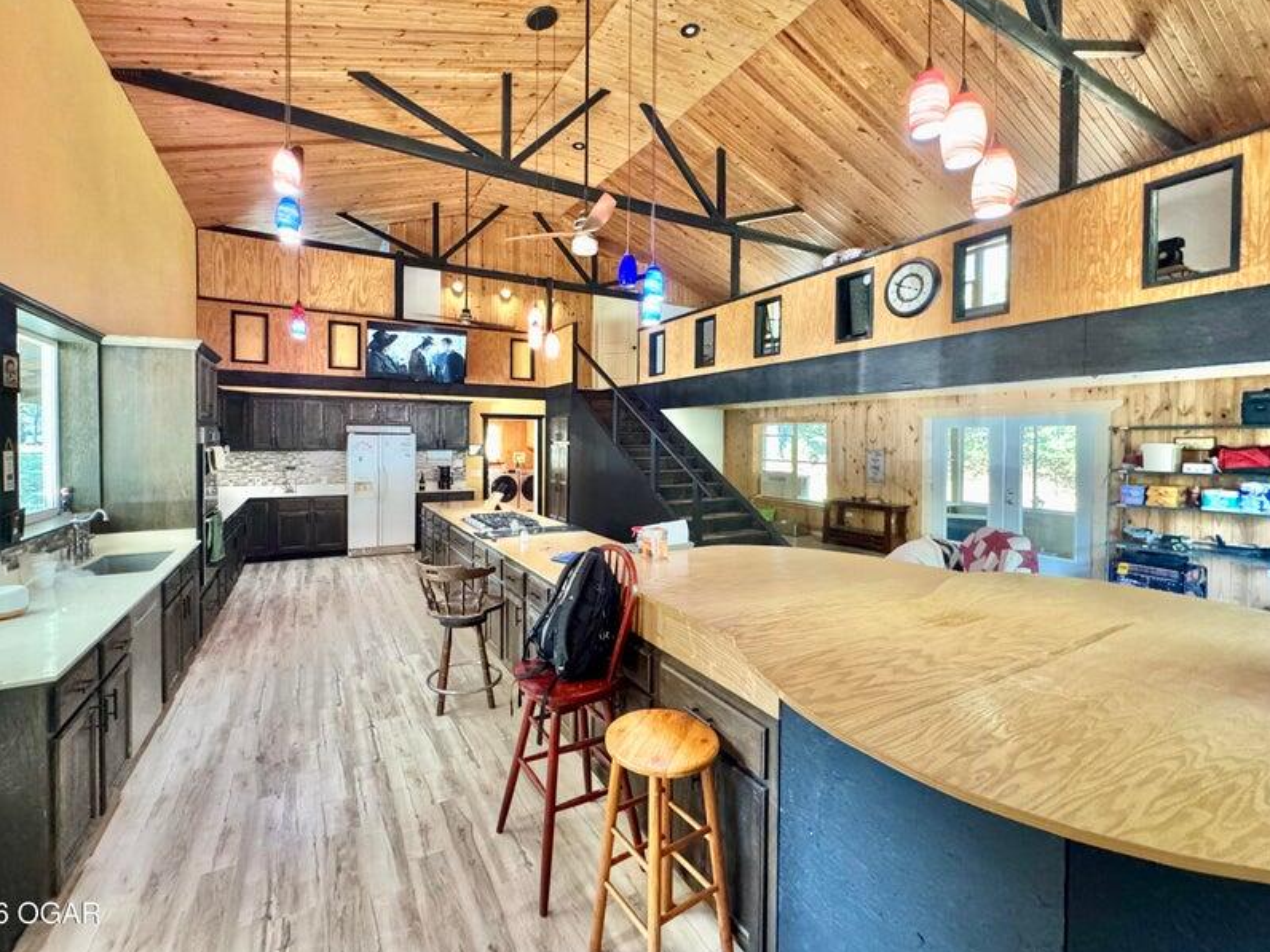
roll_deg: -0.6
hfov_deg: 98.1
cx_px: 602
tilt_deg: -1.4
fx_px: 550
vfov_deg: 81.7
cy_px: 450
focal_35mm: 15
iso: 800
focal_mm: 2.22
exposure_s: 1/60
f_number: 2.2
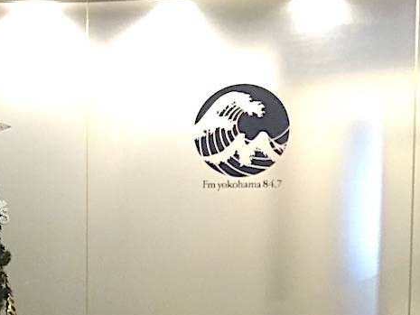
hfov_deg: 29.7
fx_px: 752
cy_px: 229
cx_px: 34
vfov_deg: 23.5
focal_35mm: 62
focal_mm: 2.87
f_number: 2.2
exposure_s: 1/25
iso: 250
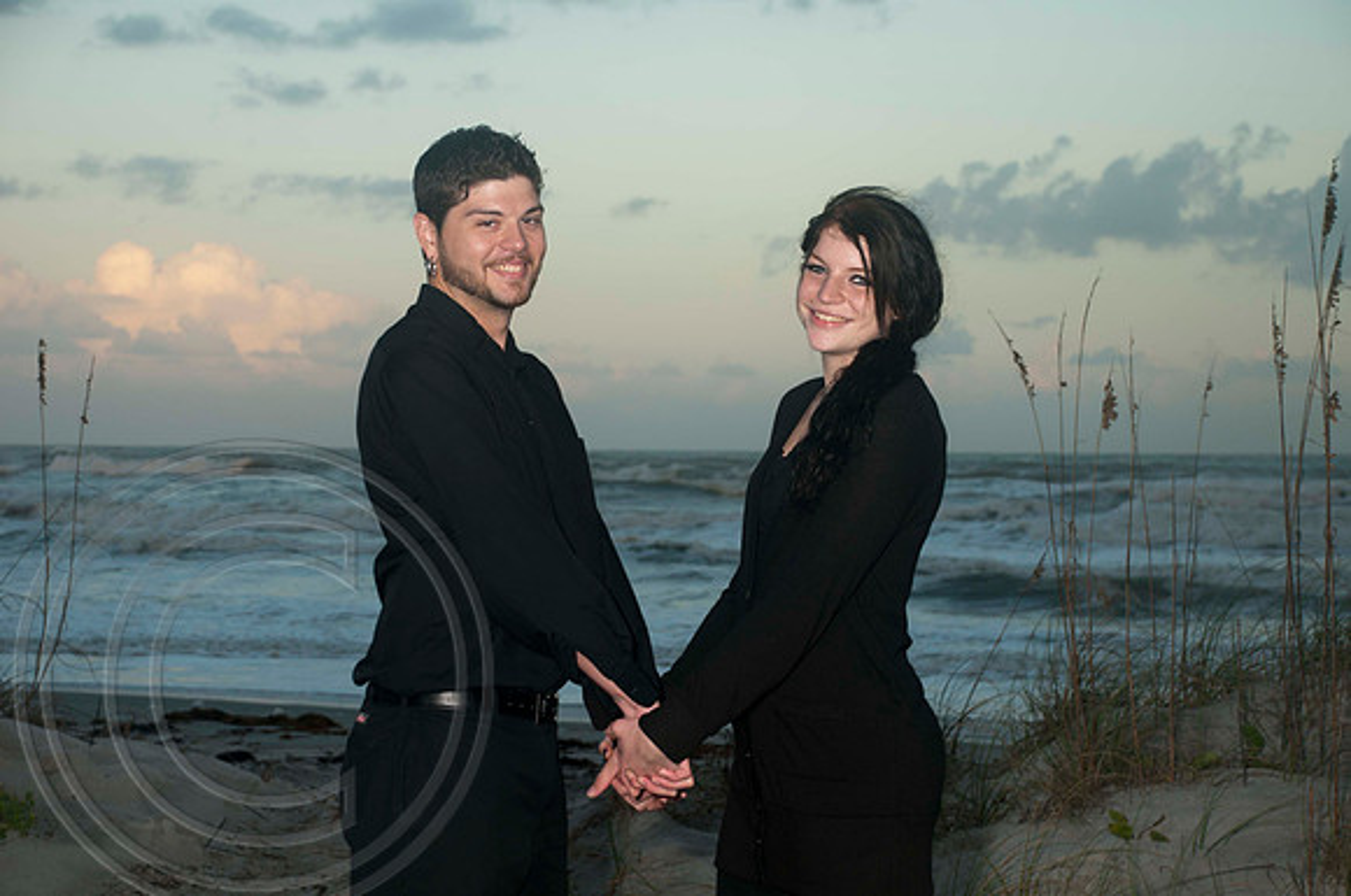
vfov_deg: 17.4
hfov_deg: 26.0
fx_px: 2923
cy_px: 448
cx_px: 676
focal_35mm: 78
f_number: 5.6
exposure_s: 1/80
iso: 100
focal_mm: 52
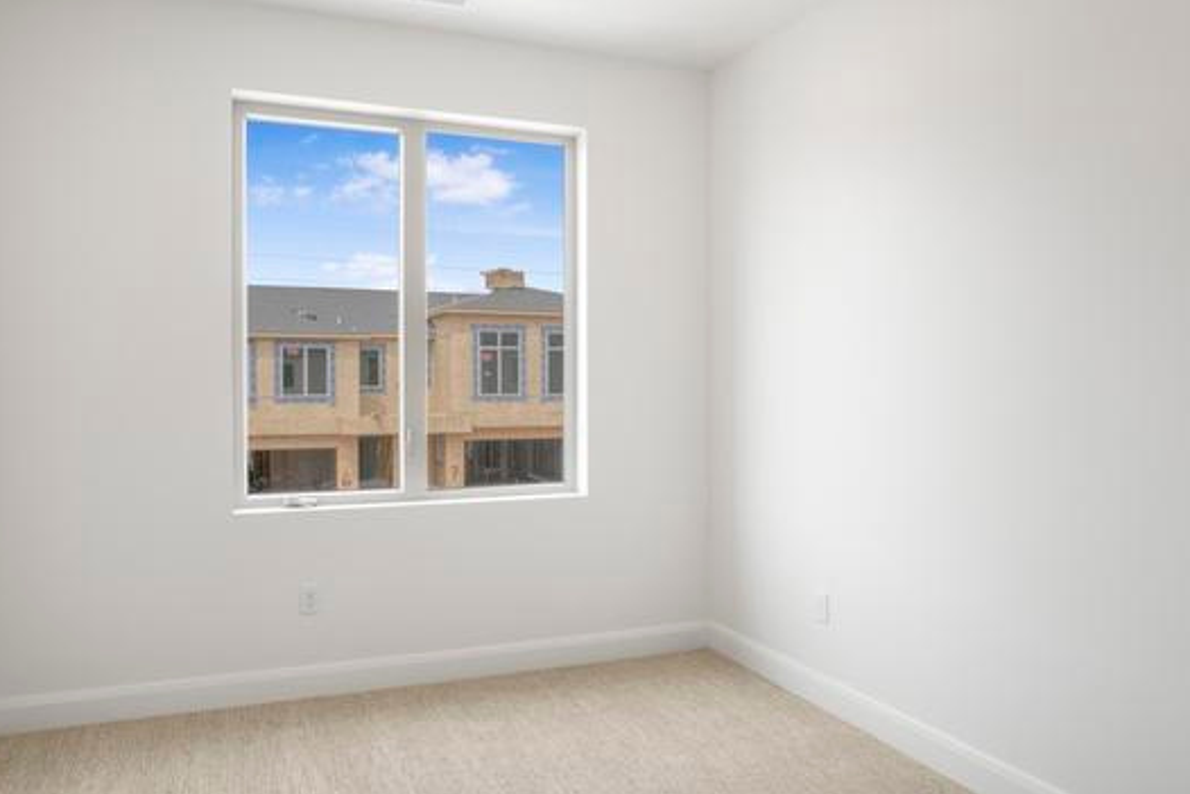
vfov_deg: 49.5
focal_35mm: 26
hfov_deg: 69.4
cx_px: 606
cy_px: 360
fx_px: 860
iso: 250
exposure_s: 1/125
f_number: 9
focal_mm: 19
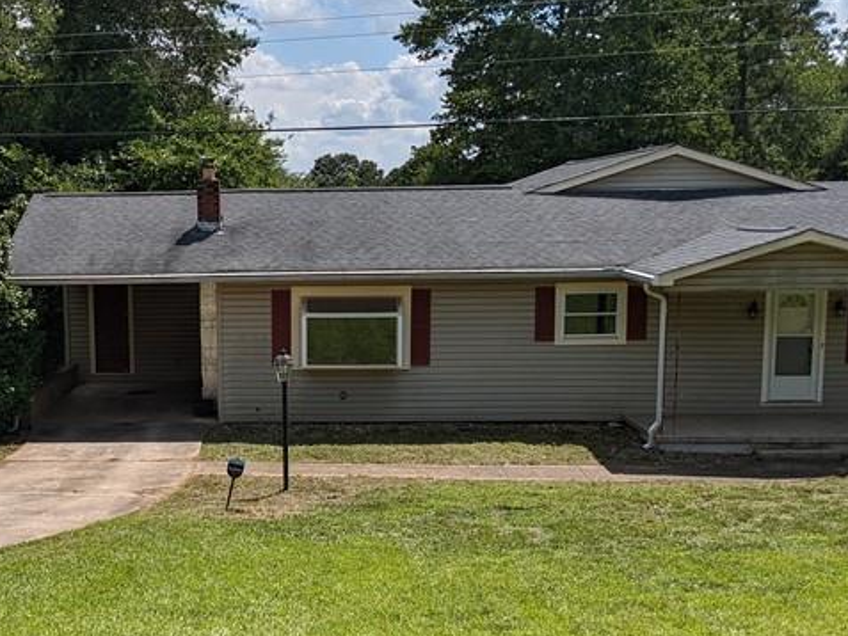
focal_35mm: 58
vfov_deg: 25.1
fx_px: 1421
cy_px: 416
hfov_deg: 32.8
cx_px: 256
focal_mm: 4.38
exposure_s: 1/5882
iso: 58
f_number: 1.73
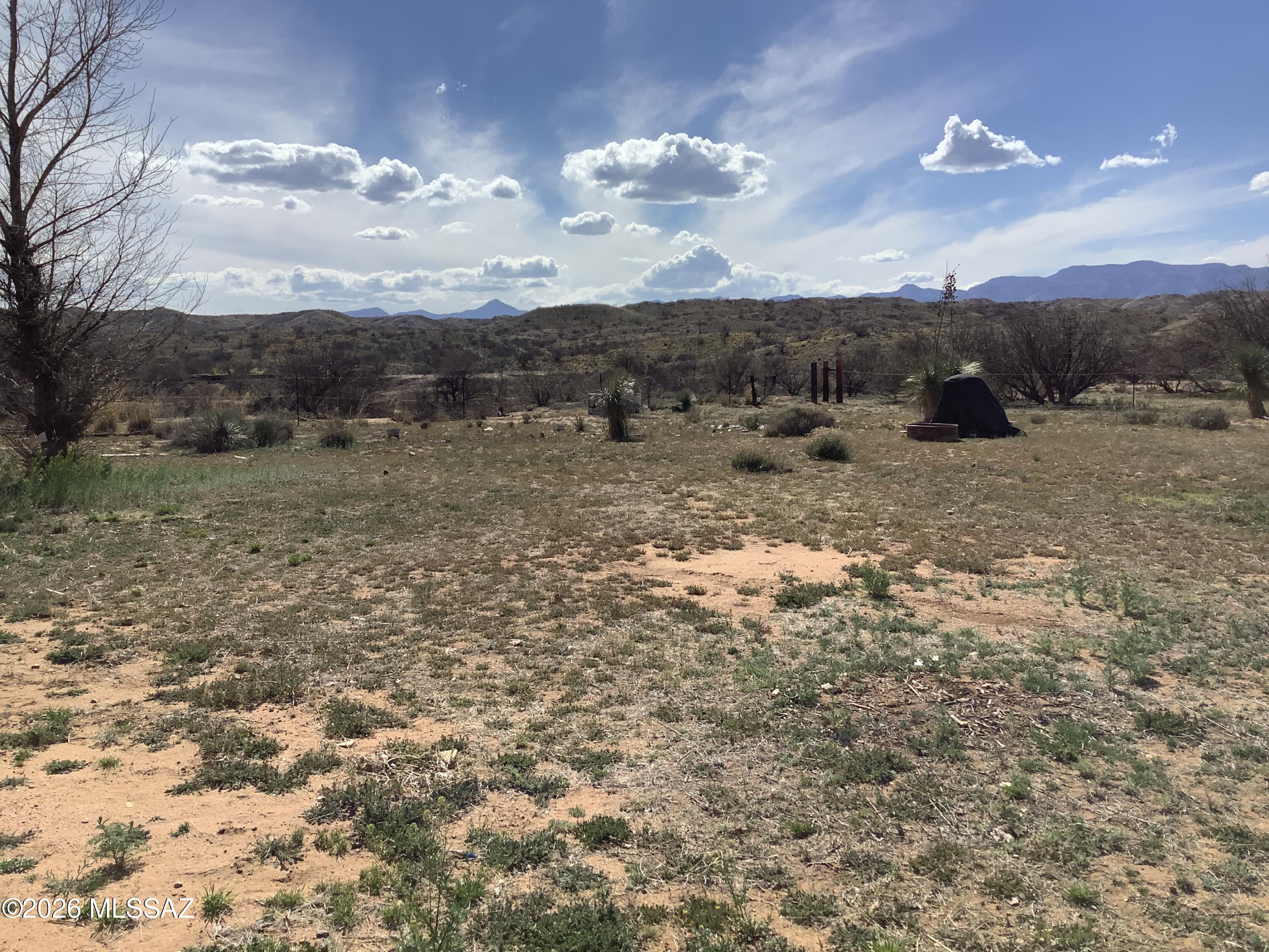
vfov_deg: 45.4
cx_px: 634
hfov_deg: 58.4
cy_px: 476
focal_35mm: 31
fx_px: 1136
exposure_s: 1/2915
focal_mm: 3.3
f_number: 2.4
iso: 25
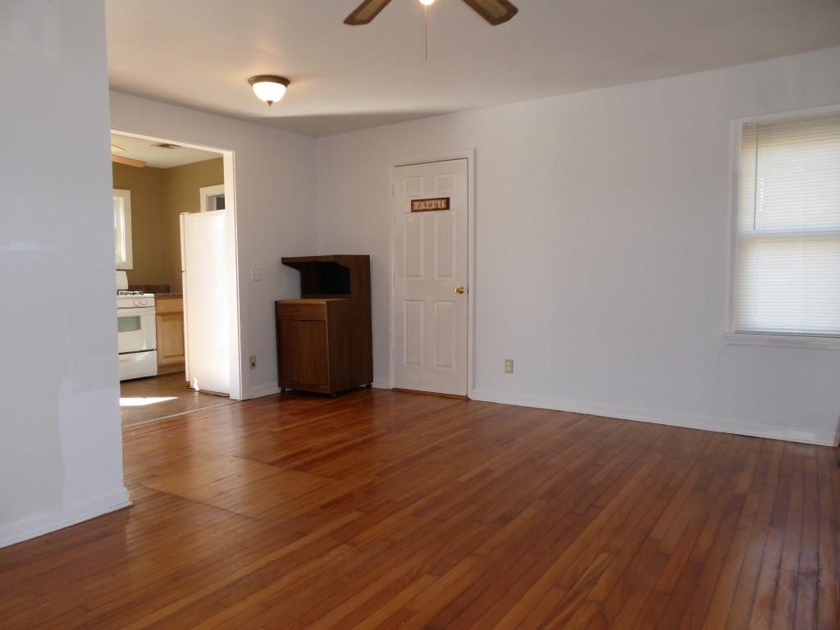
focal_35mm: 24
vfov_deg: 56.8
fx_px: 582
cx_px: 420
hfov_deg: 71.6
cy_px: 315
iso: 200
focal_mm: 4.3
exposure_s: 1/60
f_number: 3.3
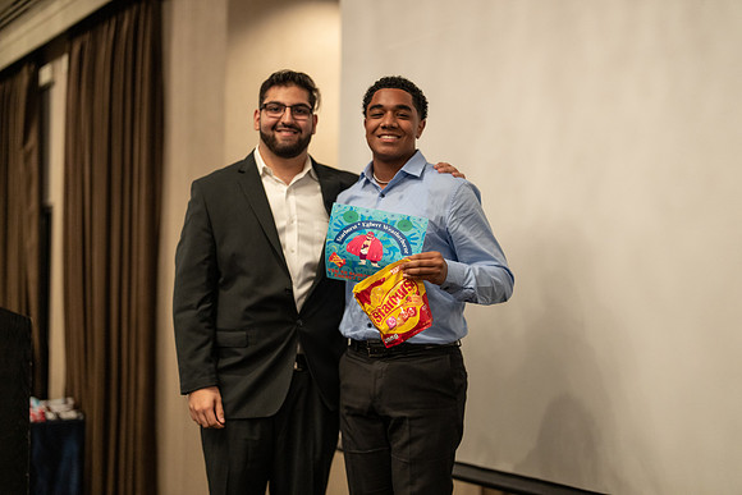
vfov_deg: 27.0
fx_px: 1031
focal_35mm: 50
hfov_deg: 39.6
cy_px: 248
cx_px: 371
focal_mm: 50
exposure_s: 1/320
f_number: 1.2
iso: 2000
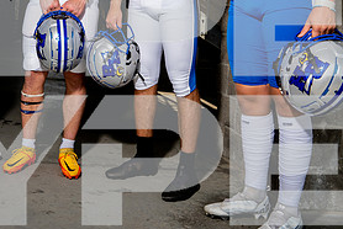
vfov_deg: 26.0
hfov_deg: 37.9
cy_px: 12
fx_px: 477
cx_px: 62
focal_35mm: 50
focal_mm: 24
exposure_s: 1/250
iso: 100
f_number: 7.1
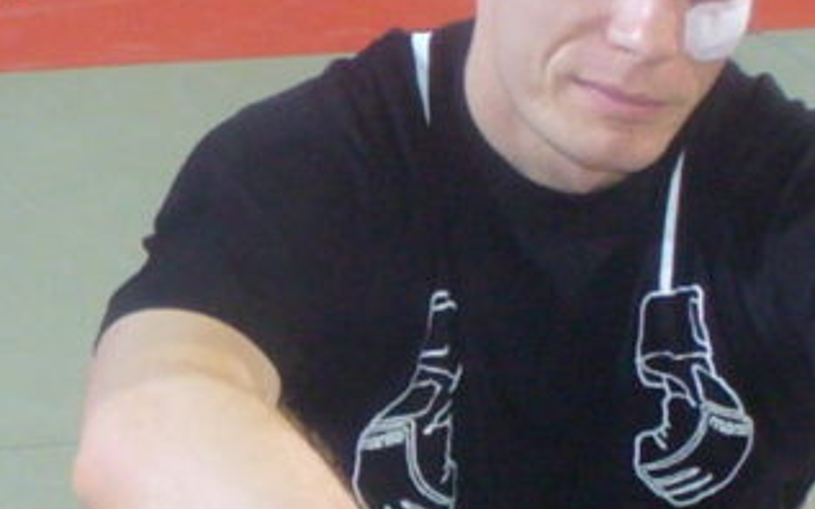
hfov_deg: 10.7
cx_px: -5
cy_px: 316
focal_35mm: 195
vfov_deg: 6.7
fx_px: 4330
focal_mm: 7
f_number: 2.9
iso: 100
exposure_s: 1/10
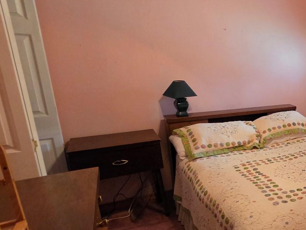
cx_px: 348
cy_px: 135
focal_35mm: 32
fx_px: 283
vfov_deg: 44.0
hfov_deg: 42.5
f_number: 1.9
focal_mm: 2.2
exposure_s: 1/60
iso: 500
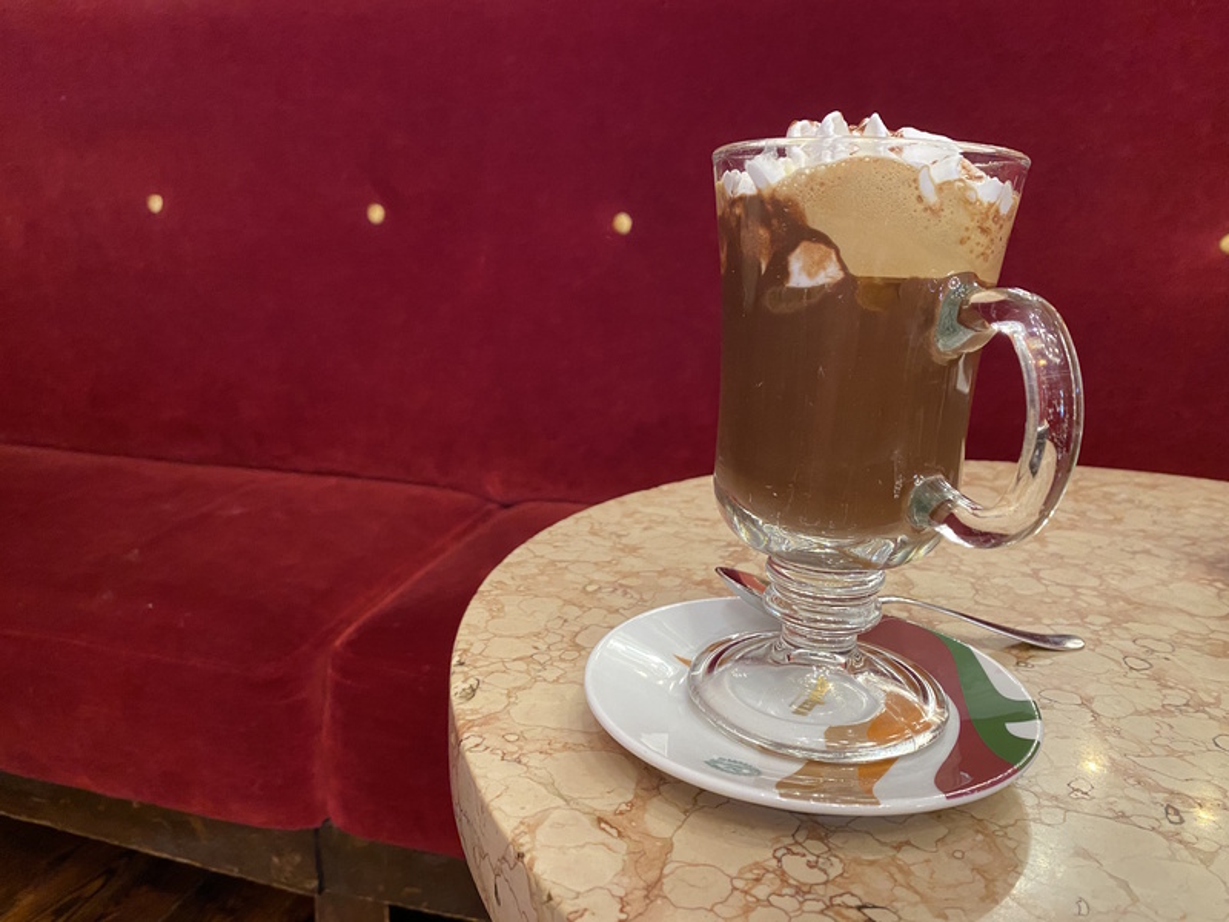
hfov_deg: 67.3
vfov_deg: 53.1
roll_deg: -1.6
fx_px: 923
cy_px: 461
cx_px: 614
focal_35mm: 26
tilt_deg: -15.7
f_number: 1.8
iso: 500
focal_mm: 4.25
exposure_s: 1/50
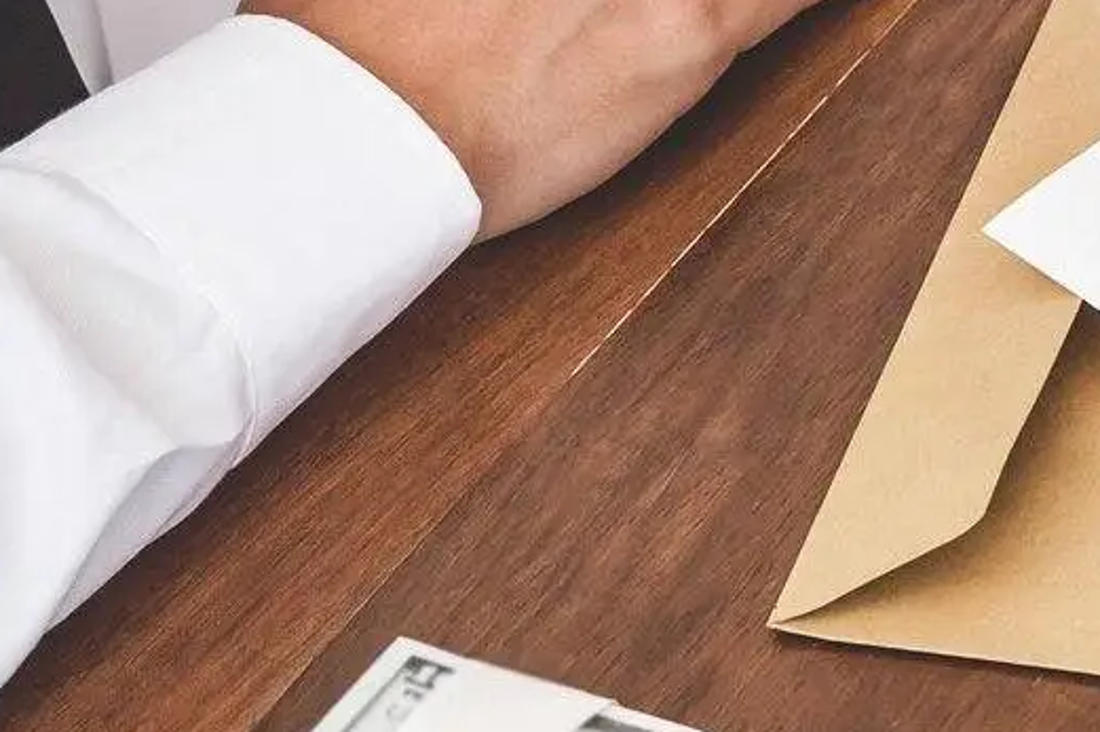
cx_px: 1828
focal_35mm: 146
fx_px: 4459
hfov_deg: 13.0
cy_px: 353
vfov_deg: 9.4
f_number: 4.5
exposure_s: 1/100
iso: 320
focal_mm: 25.4
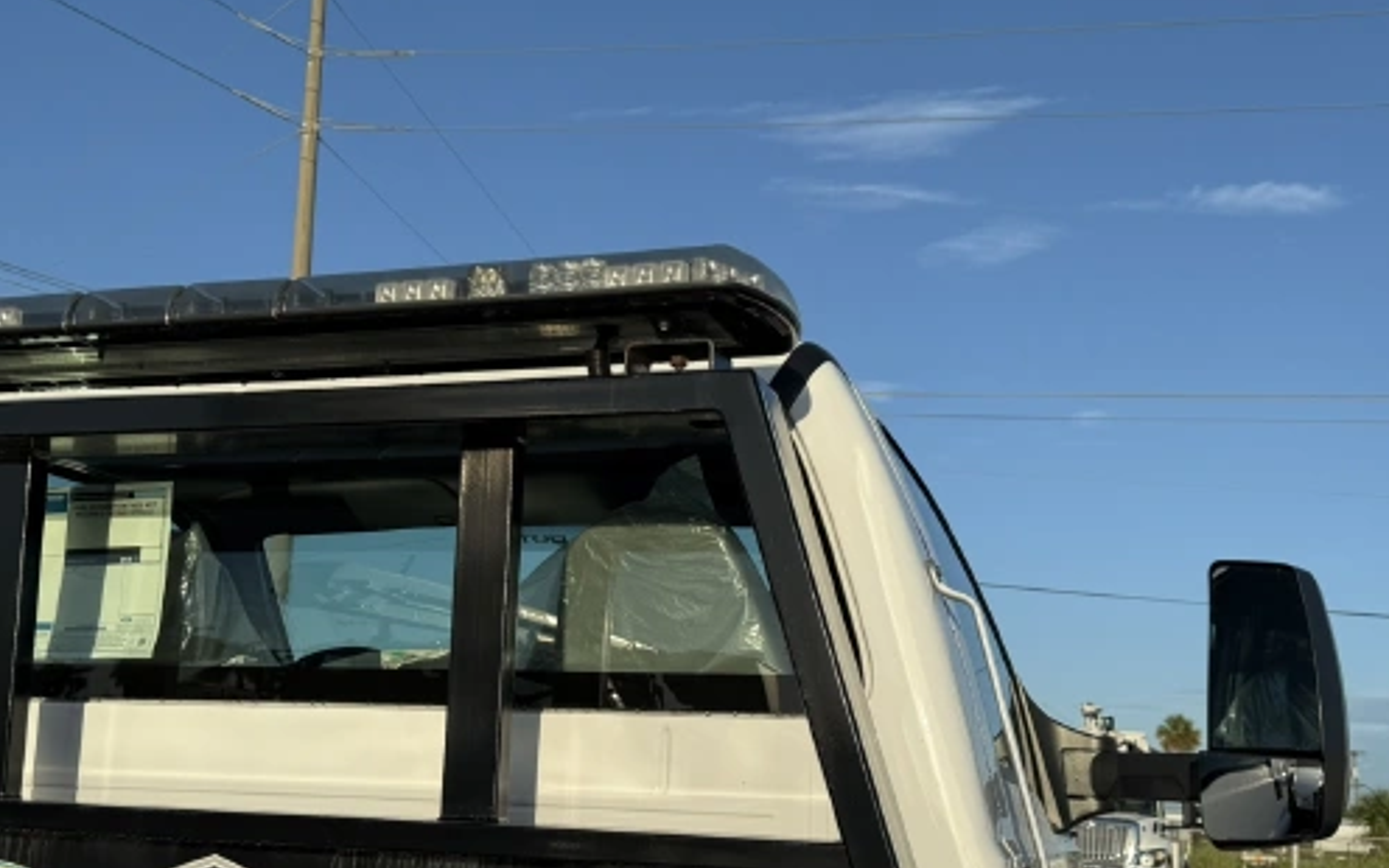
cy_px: 605
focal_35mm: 41
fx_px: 1552
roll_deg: -2.8
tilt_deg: +7.4
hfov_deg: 48.1
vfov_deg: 30.9
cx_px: 624
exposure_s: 1/5714
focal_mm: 6.76
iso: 80
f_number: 1.78
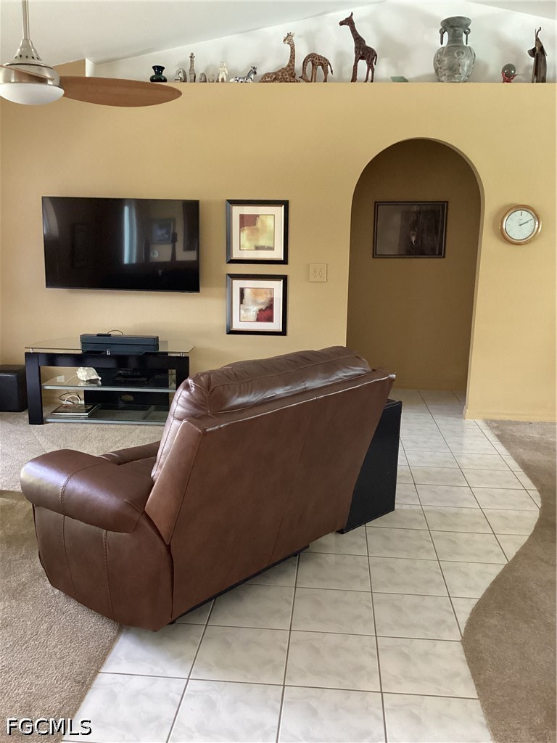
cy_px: 372
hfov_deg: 45.4
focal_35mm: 31
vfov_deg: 58.4
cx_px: 278
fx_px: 665
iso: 400
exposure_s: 1/40
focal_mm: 3.3
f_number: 2.4
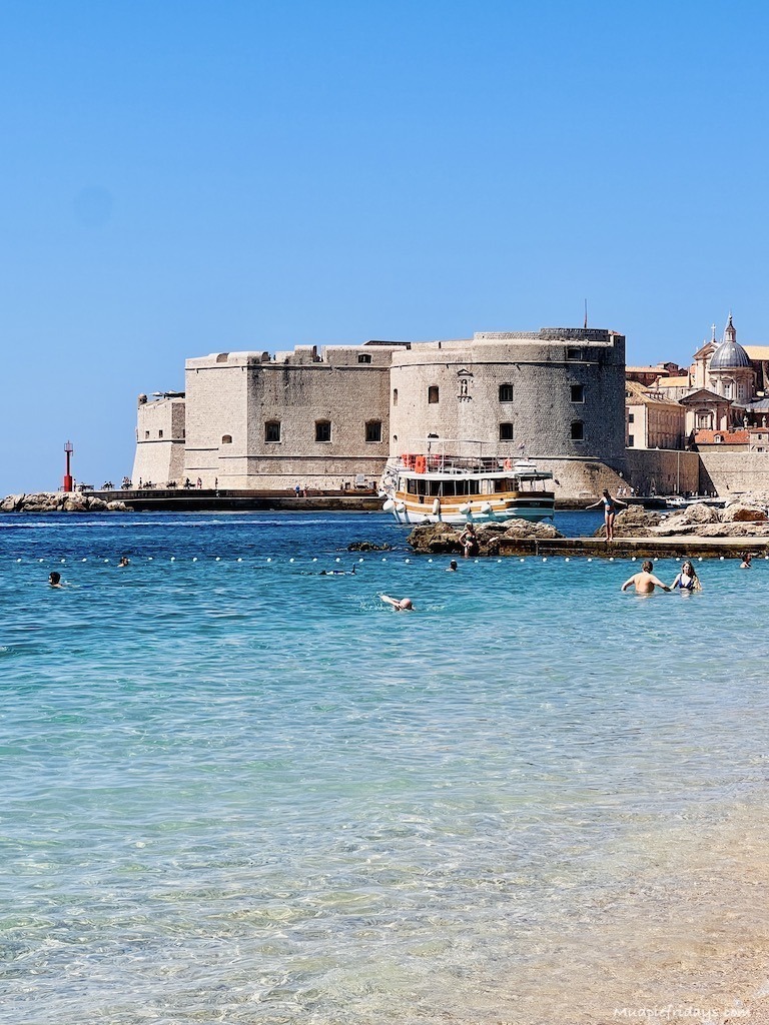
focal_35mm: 77
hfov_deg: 19.1
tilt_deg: +0.5
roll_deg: -1.0
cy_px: 512
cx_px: 384
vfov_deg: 25.3
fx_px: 2281
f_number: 2.8
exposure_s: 1/1130
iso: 32
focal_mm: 9
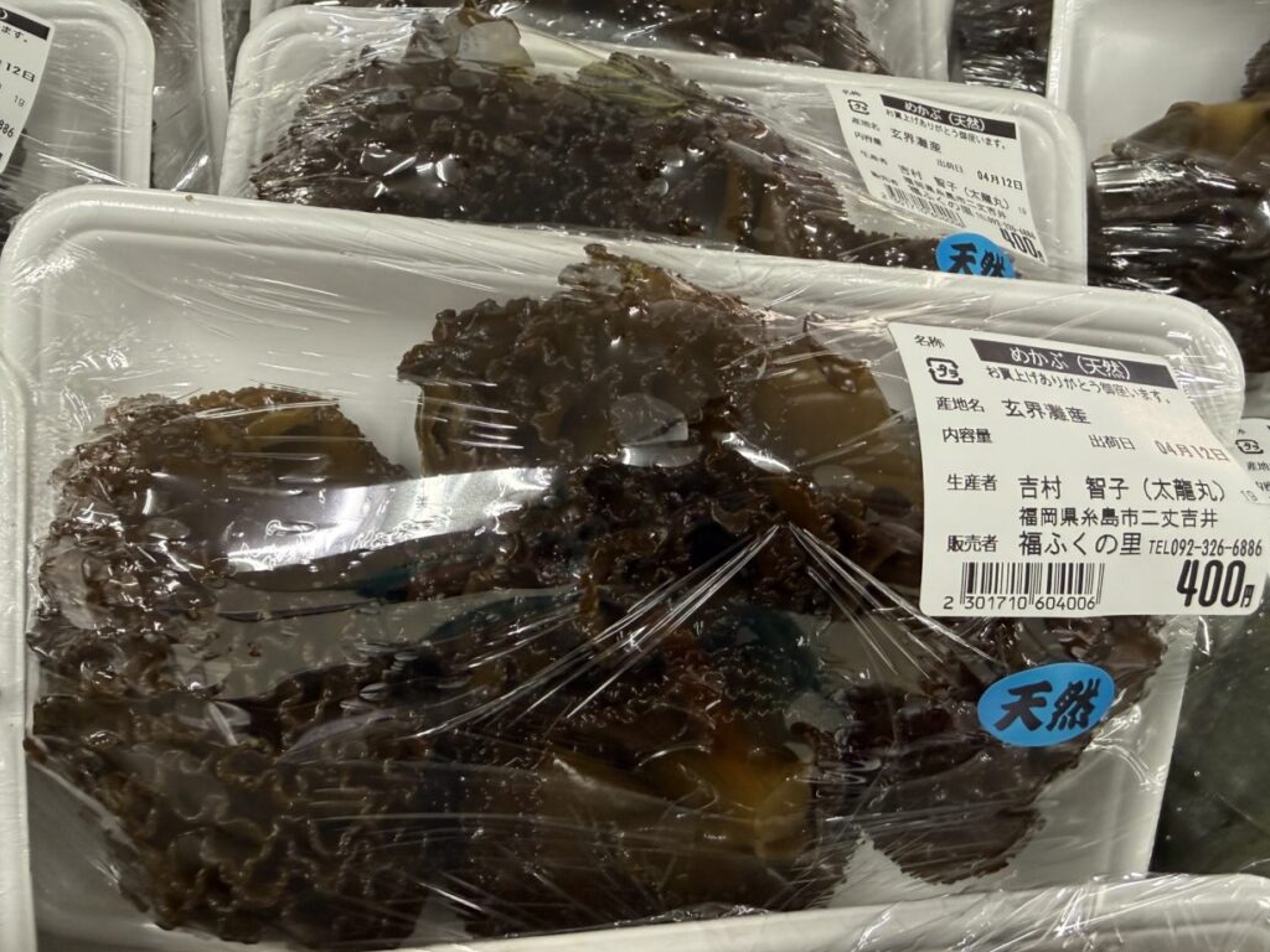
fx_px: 917
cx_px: 621
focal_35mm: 25
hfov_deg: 69.4
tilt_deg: -57.6
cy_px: 485
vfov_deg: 54.9
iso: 250
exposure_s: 1/60
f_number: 2.2
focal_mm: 2.22
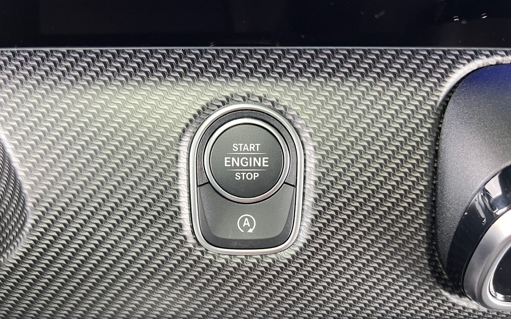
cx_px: 252
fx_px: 390
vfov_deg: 44.5
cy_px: 179
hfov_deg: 66.5
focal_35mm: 28
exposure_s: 1/53
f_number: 1.5
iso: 400
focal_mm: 5.7
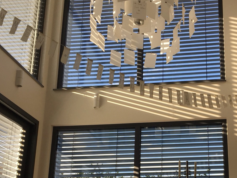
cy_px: 152
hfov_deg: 36.1
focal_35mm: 52
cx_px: 172
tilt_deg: +15.5
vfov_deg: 27.3
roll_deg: -0.7
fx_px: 356
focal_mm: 4.15
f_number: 2.2
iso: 32
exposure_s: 1/388
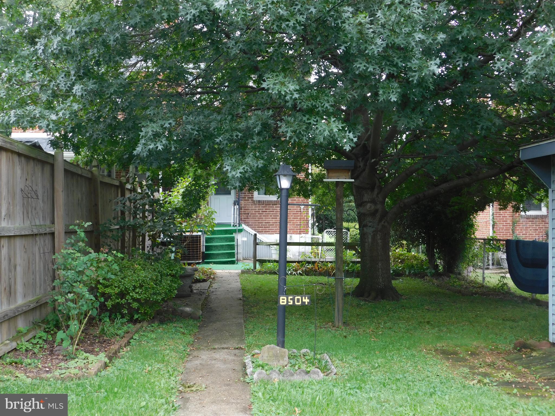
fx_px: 641
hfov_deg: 46.8
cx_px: 278
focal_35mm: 40
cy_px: 208
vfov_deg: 36.0
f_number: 3.6
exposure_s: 1/50
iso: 125
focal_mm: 7.1
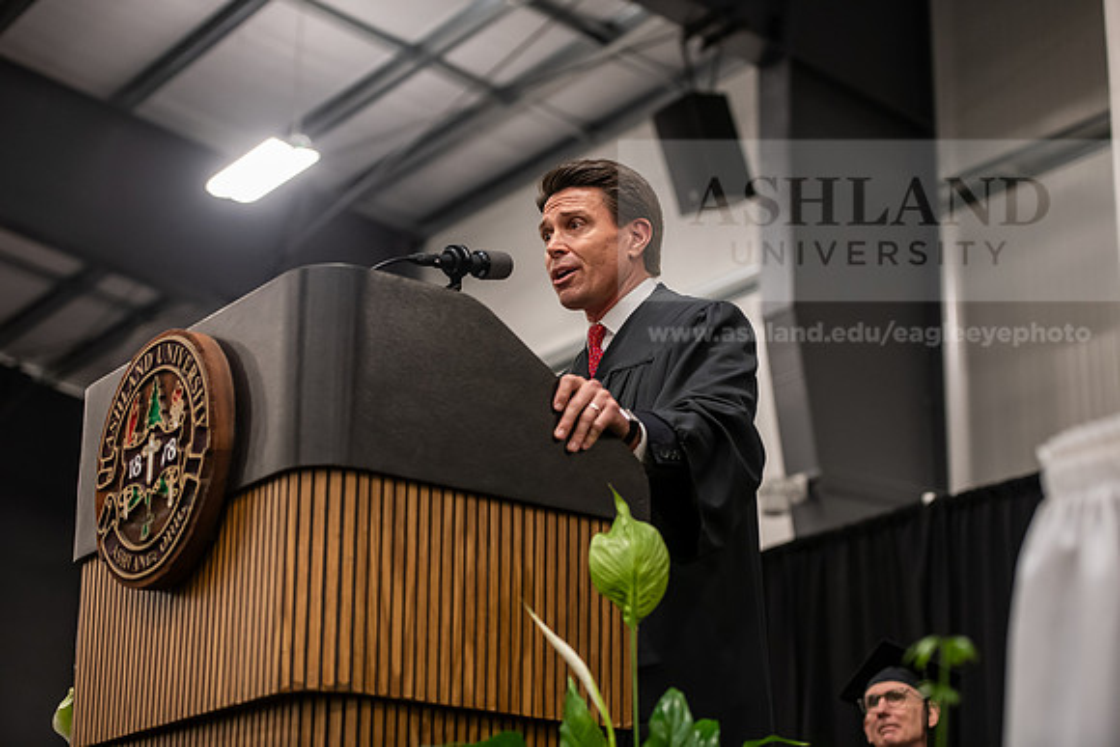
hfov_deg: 28.8
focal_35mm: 70
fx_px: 2178
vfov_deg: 19.5
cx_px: 560
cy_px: 374
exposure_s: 1/200
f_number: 3.2
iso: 2500
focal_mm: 70
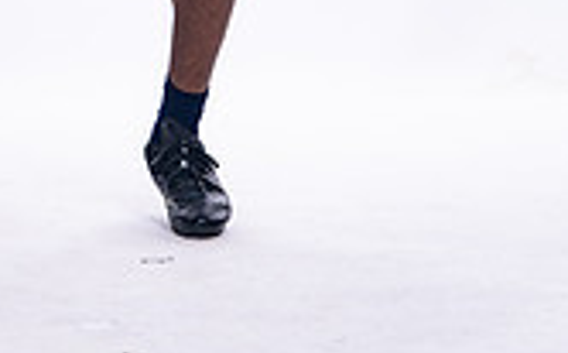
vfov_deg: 4.6
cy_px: -374
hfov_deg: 7.6
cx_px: 144
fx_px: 4279
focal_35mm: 277
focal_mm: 100
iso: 400
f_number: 6.3
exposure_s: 1/250
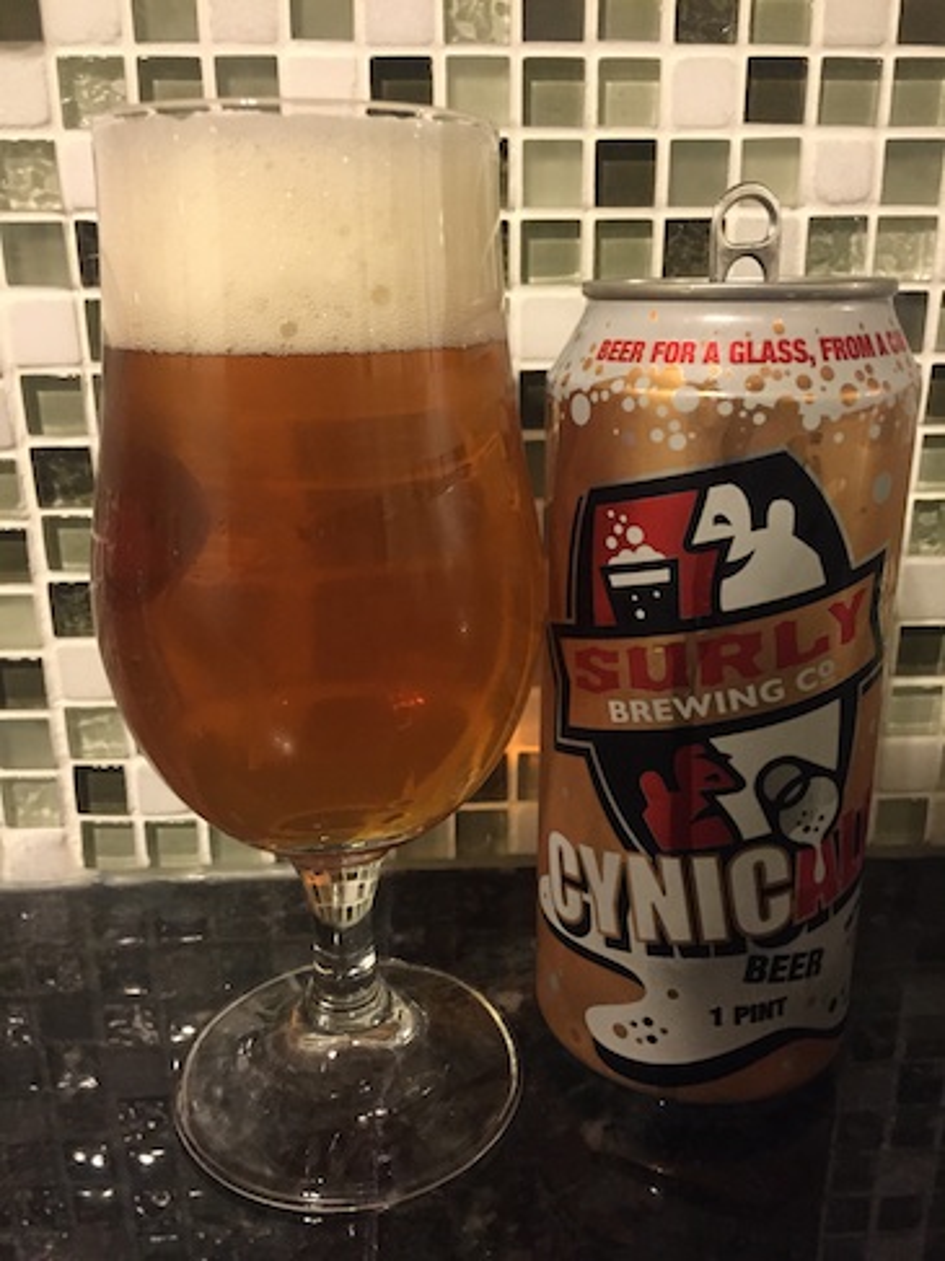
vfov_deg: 61.7
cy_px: 630
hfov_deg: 48.2
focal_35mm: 29
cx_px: 472
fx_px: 1056
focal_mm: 4.15
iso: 250
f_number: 2.2
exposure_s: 1/15
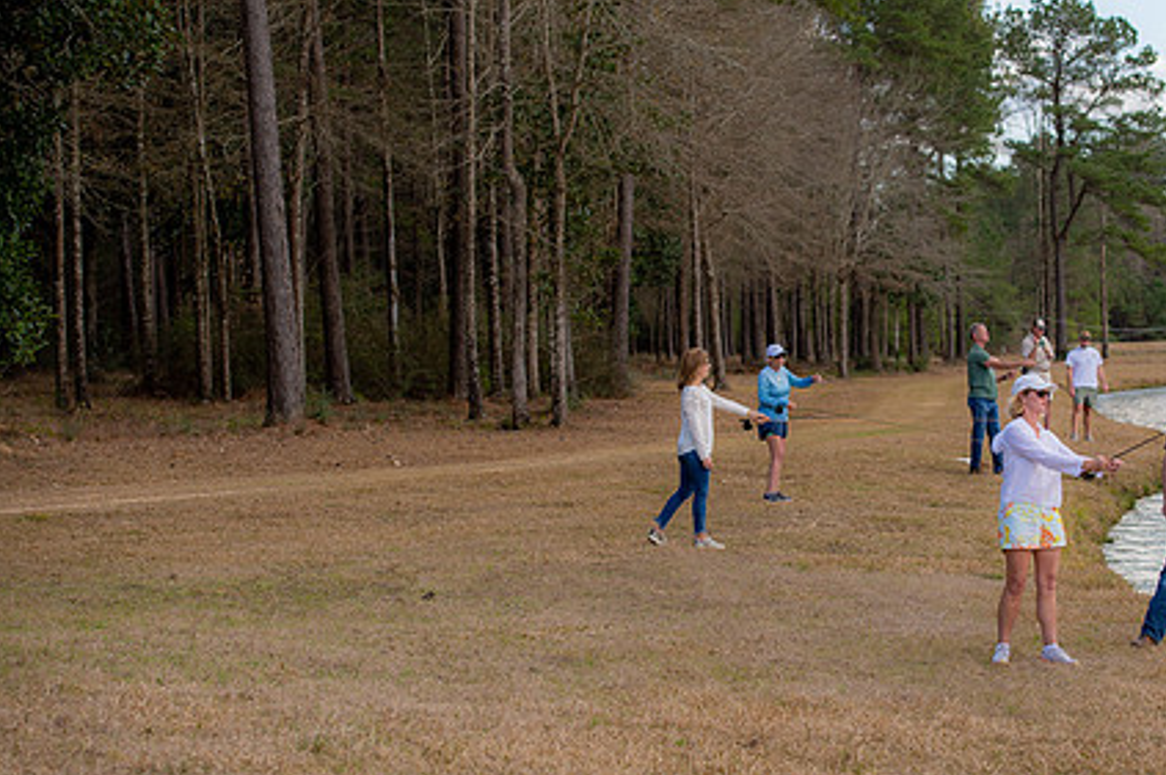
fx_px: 3106
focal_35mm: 96
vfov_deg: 14.2
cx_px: 797
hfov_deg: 21.2
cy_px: 422
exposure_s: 1/250
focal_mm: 70
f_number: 4
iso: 100
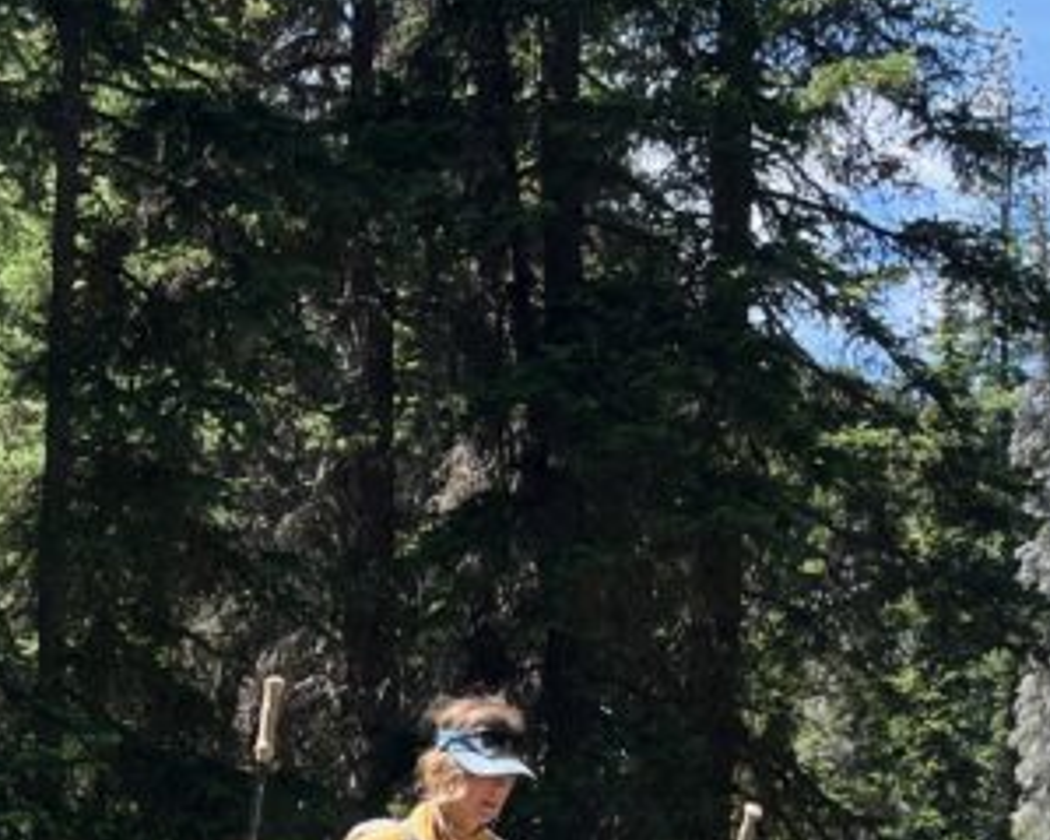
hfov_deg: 22.0
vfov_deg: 15.9
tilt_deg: -1.0
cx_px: 488
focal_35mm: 87
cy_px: 1322
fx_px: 2703
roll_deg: -0.7
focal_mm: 5.1
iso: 50
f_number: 1.6
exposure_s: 1/1212
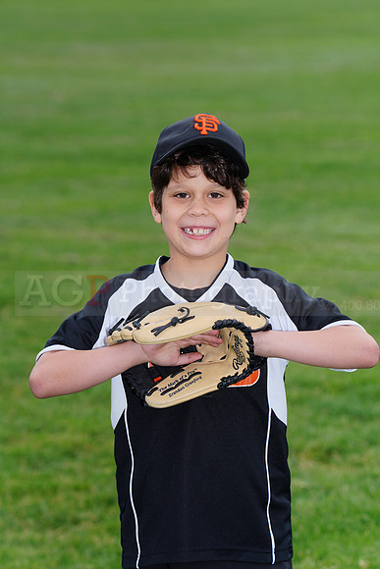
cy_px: 284
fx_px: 3165
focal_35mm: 200
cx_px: 190
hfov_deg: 6.9
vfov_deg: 10.3
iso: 200
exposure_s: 1/200
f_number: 8
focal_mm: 200
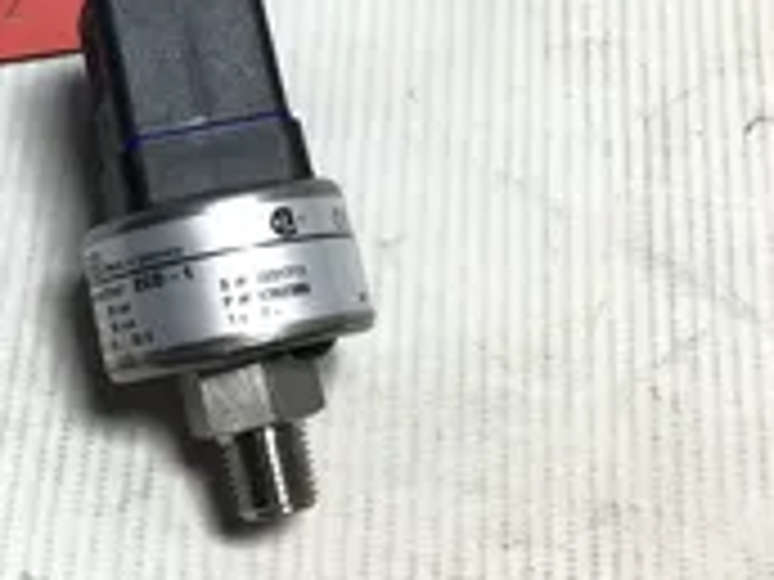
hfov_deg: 26.1
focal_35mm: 72
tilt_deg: -61.0
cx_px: 76
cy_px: 40
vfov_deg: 20.0
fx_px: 1610
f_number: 2.4
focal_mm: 3.3
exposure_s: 1/120
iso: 25
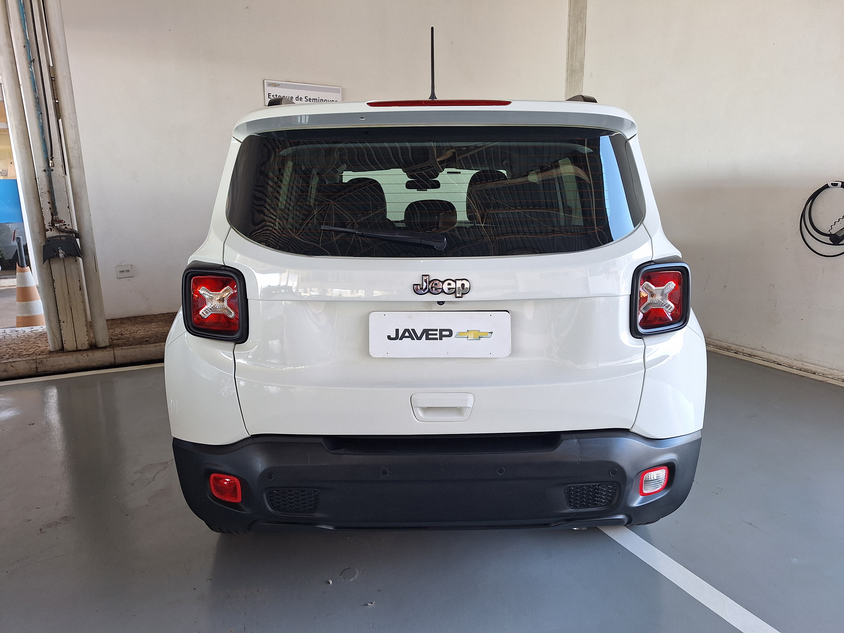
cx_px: 422
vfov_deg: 58.9
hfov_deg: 73.9
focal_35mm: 23
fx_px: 561
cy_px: 316
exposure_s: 1/60
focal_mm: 5.54
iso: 50
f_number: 1.8
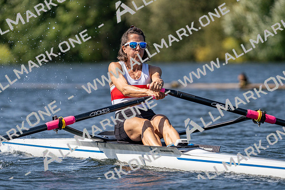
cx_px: 142
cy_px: 95
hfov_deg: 5.0
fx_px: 3254
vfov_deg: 3.3
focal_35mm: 411
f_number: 6.3
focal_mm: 411
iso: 250
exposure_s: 1/2000
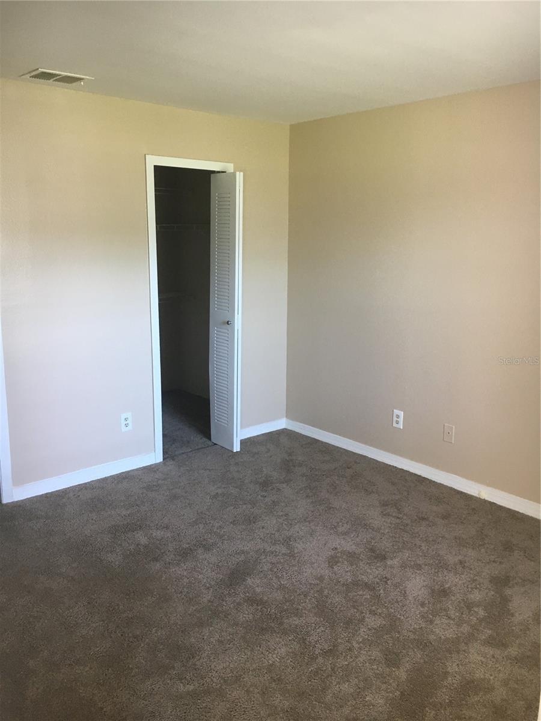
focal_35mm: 29
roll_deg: -0.5
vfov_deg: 61.7
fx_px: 604
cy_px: 360
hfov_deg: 48.2
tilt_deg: -11.7
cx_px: 270
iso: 80
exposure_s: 1/30
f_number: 2.2
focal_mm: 4.15
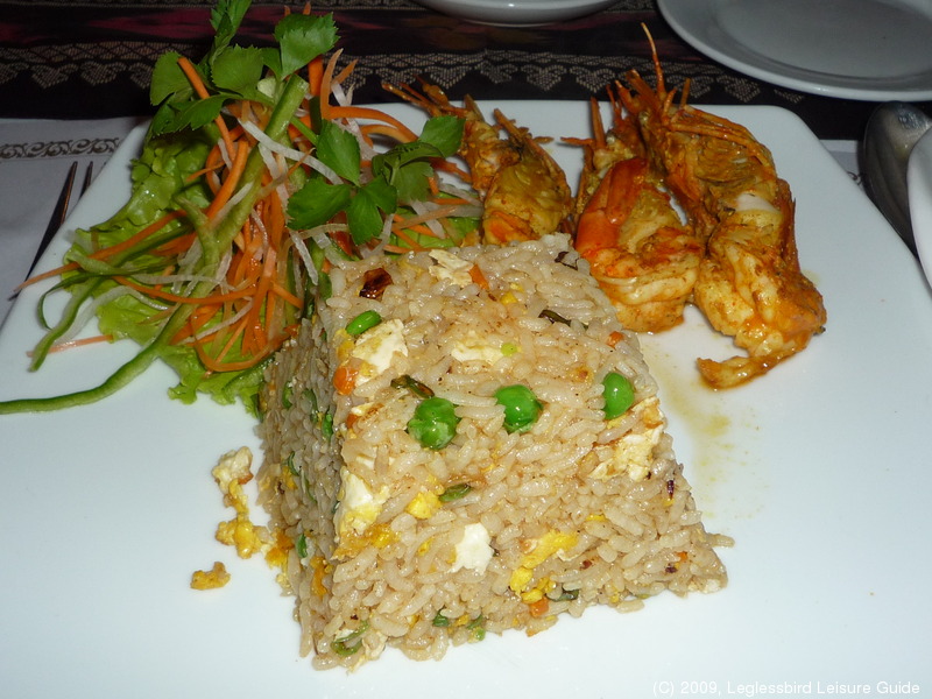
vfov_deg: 38.7
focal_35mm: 37
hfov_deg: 50.1
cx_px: 466
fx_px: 996
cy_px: 350
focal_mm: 4.5
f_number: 4
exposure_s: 1/30
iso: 100
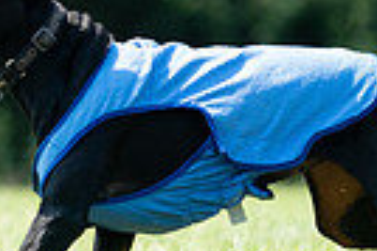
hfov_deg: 1.2
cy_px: -157
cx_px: 115
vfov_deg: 0.8
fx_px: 17310
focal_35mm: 1655
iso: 3200
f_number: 6.3
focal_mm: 382
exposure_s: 1/4000
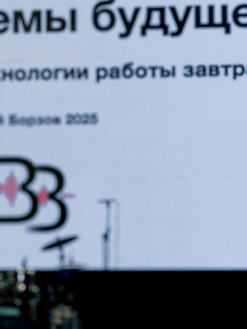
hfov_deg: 13.6
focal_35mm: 98
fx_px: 932
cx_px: -184
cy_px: 268
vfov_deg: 19.8
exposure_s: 1/125
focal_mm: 35
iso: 400
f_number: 3.2
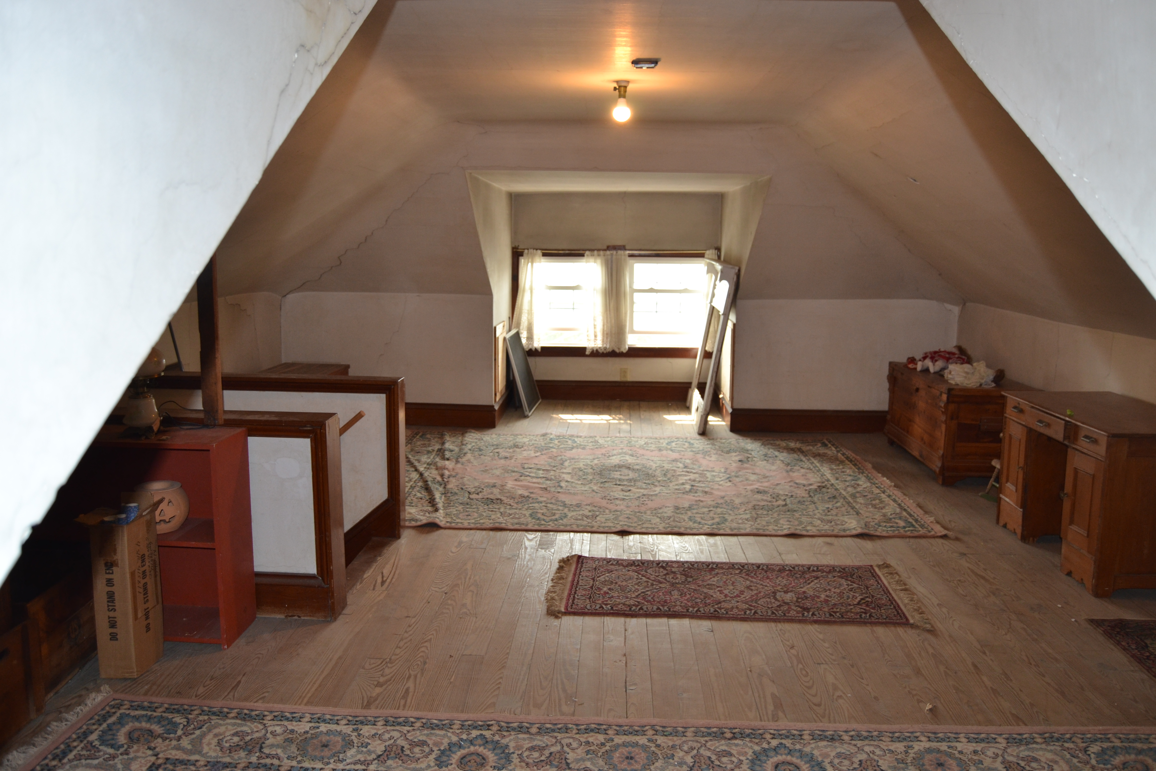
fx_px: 867
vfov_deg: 47.9
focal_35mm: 27
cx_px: 578
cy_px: 386
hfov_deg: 67.4
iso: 400
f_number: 4
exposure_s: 1/100
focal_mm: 18
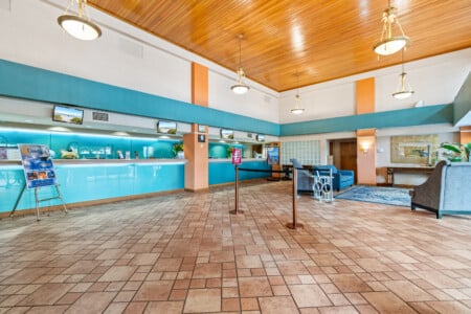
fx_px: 196
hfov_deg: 100.4
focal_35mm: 15
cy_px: 157
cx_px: 236
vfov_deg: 77.3
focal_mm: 10
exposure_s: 1
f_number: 4.5
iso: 100
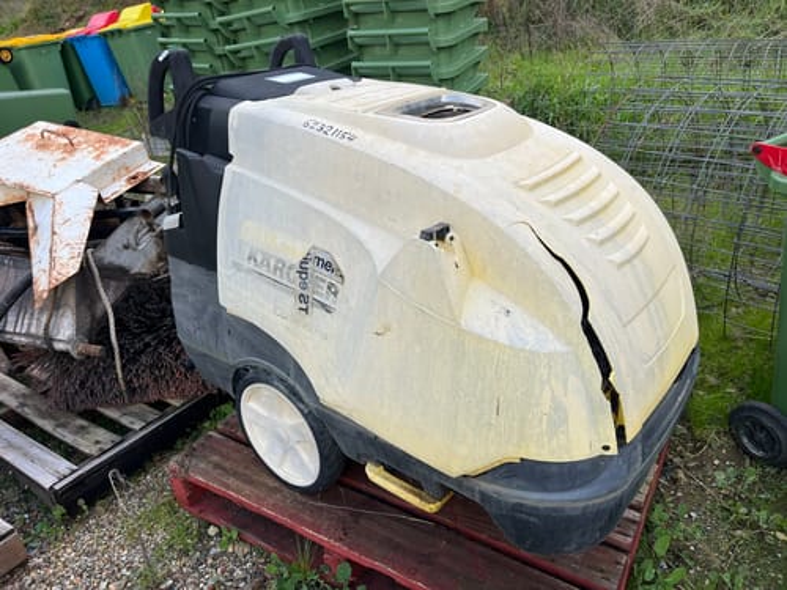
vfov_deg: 53.1
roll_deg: +5.0
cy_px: 295
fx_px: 591
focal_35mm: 26
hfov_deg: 67.3
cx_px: 394
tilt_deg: -26.0
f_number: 1.6
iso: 50
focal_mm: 5.1
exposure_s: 1/577
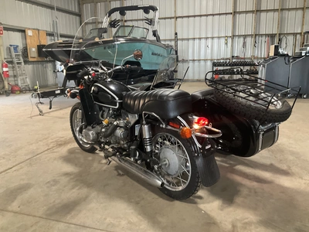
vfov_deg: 48.2
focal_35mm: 29
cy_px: 116
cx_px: 154
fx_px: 259
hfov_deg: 61.7
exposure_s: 1/60
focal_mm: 3
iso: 160
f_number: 1.8
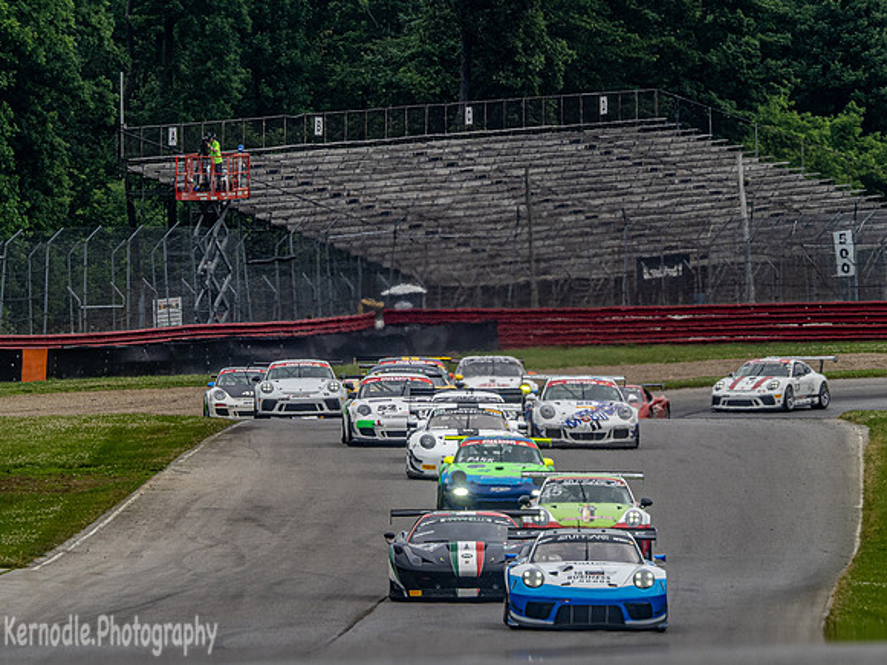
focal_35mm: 916
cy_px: 362
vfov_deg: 1.6
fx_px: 23459
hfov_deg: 2.2
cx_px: 480
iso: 320
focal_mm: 420
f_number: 10
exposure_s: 1/320
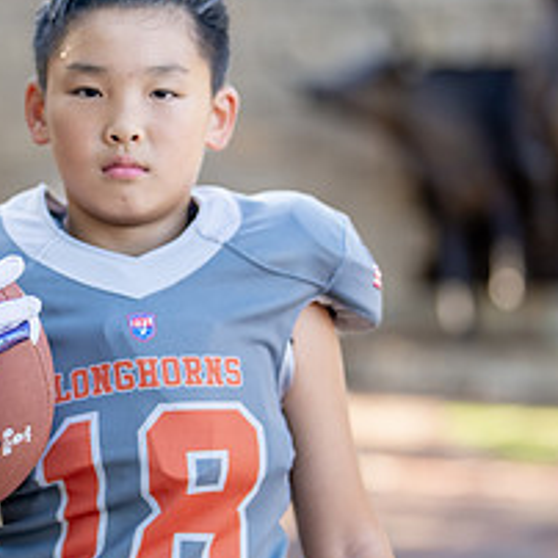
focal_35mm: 131
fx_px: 2389
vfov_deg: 13.3
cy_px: 309
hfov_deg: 13.3
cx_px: 163
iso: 100
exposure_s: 1/800
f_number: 1.2
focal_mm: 50
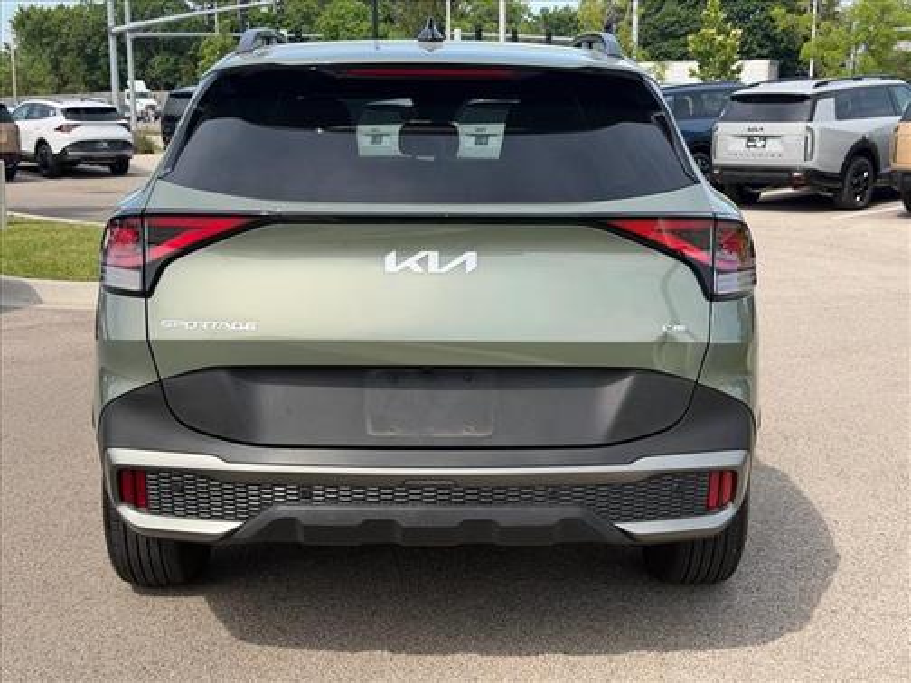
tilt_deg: -11.4
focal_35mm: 48
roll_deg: +1.0
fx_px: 1263
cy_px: 342
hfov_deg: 39.7
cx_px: 456
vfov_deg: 30.3
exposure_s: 1/2762
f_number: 1.78
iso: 80
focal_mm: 6.76
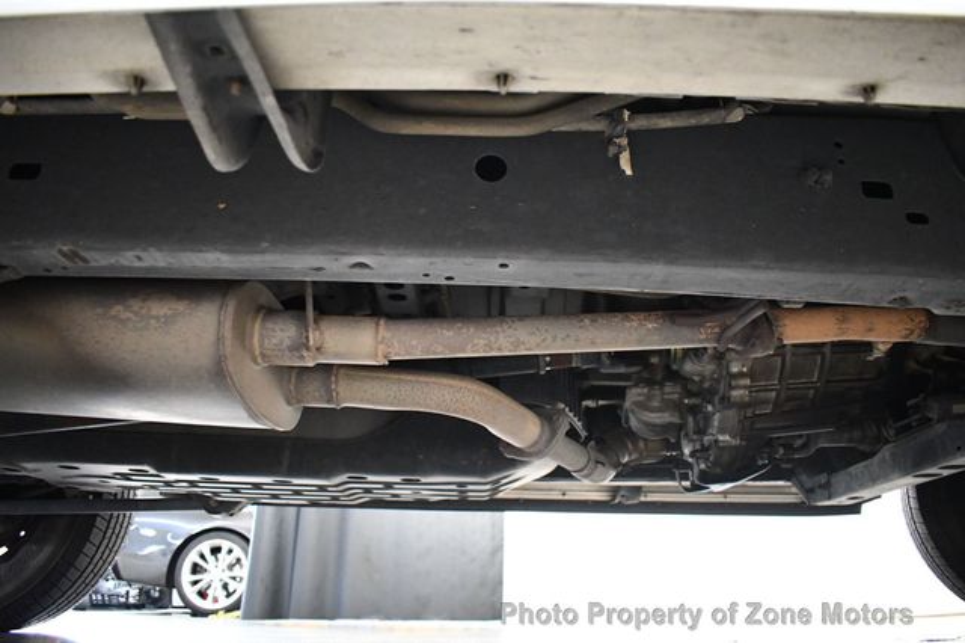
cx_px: 482
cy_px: 322
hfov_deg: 67.4
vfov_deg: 47.9
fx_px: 723
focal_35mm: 27
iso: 7200
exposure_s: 1/60
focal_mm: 18
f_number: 3.5
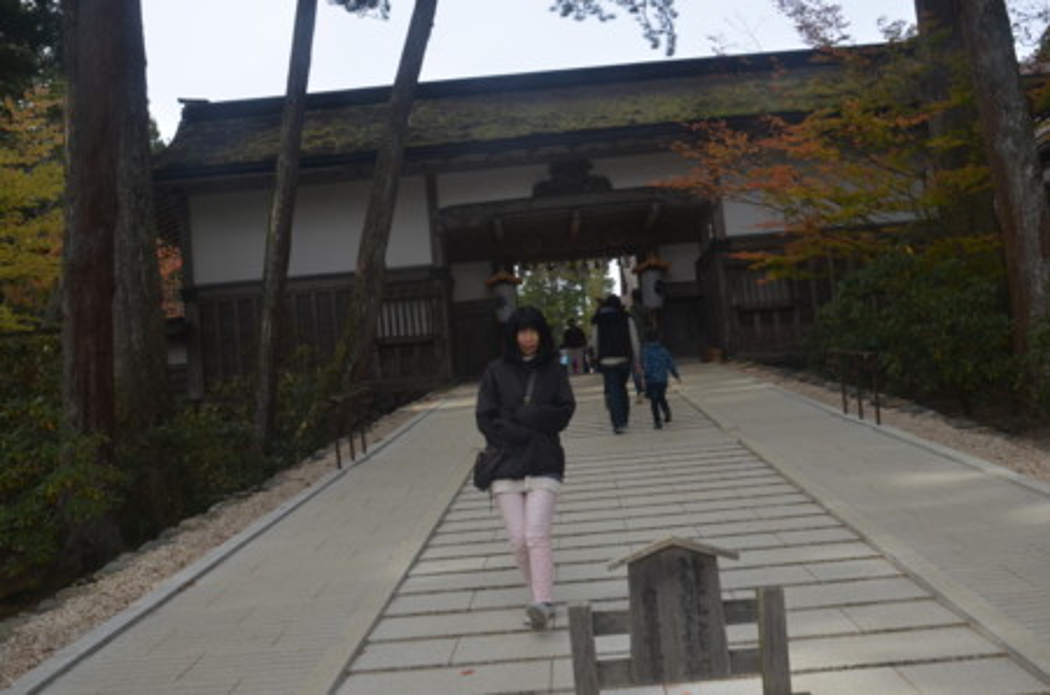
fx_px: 1135
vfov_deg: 34.1
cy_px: 348
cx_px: 525
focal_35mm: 39
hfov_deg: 49.6
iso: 200
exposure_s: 1/200
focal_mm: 26
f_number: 7.1
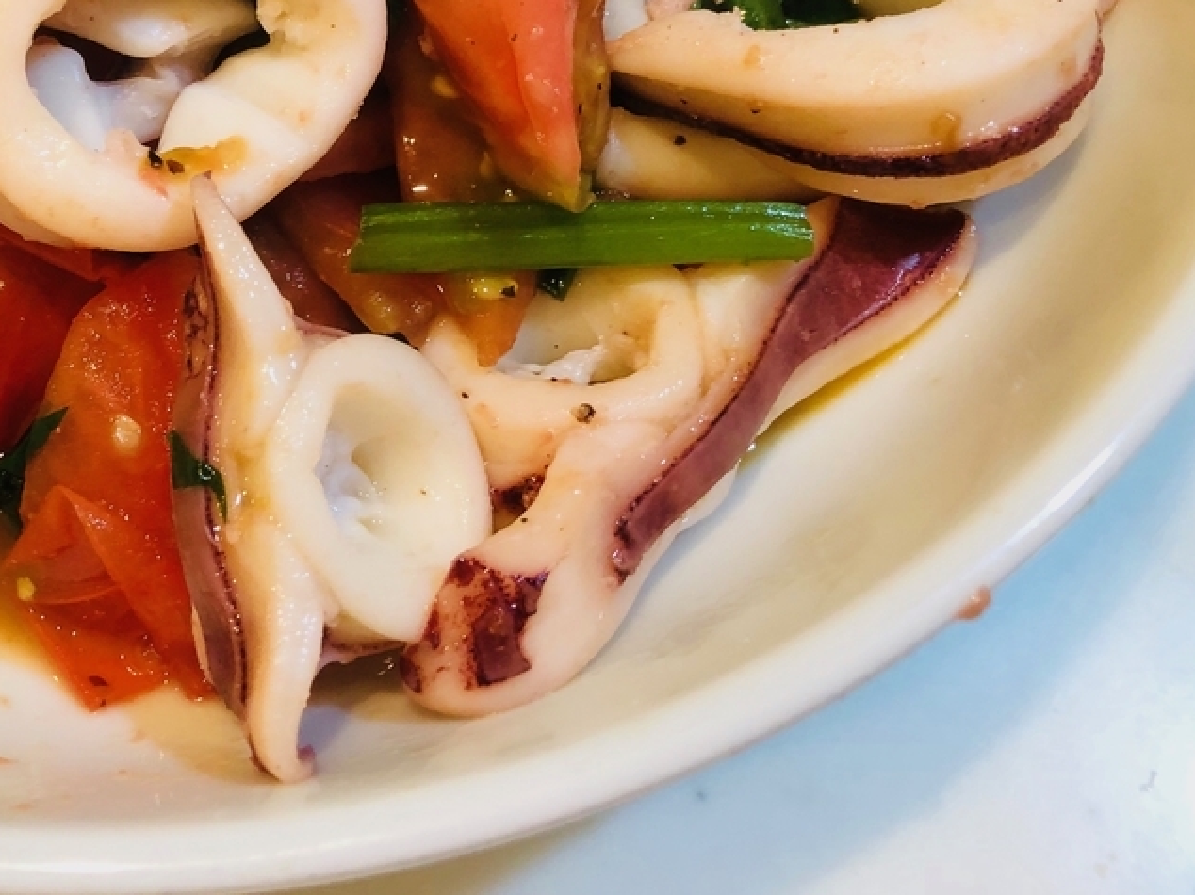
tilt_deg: -57.3
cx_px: 153
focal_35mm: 53
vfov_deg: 26.4
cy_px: 49
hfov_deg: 34.5
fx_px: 1829
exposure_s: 1/17
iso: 40
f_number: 1.8
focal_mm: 3.99
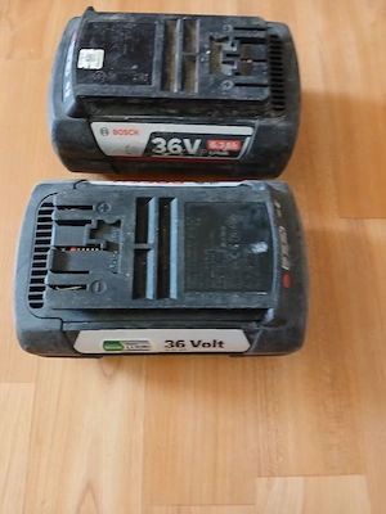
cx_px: 193
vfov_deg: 67.3
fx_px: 387
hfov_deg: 53.1
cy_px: 257
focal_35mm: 26
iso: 640
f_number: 1.8
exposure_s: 1/20
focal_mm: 3.98
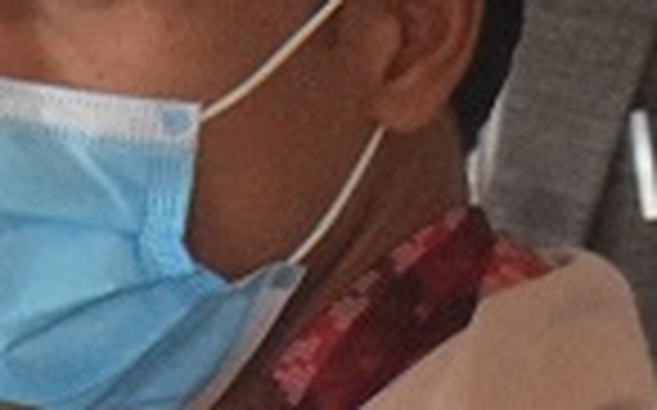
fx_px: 10278
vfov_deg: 2.3
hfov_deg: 3.6
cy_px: 867
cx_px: -1138
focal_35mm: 574
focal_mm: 55
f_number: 5.6
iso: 5600
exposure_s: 1/60
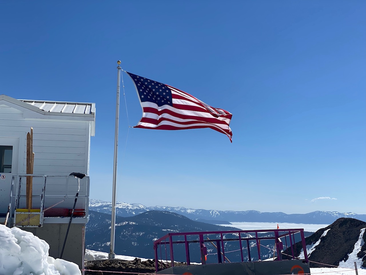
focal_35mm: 52
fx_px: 550
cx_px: 183
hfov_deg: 36.8
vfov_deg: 28.0
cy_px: 138
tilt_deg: +7.9
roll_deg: -0.9
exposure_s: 1/4348
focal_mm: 6
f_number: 2
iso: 20
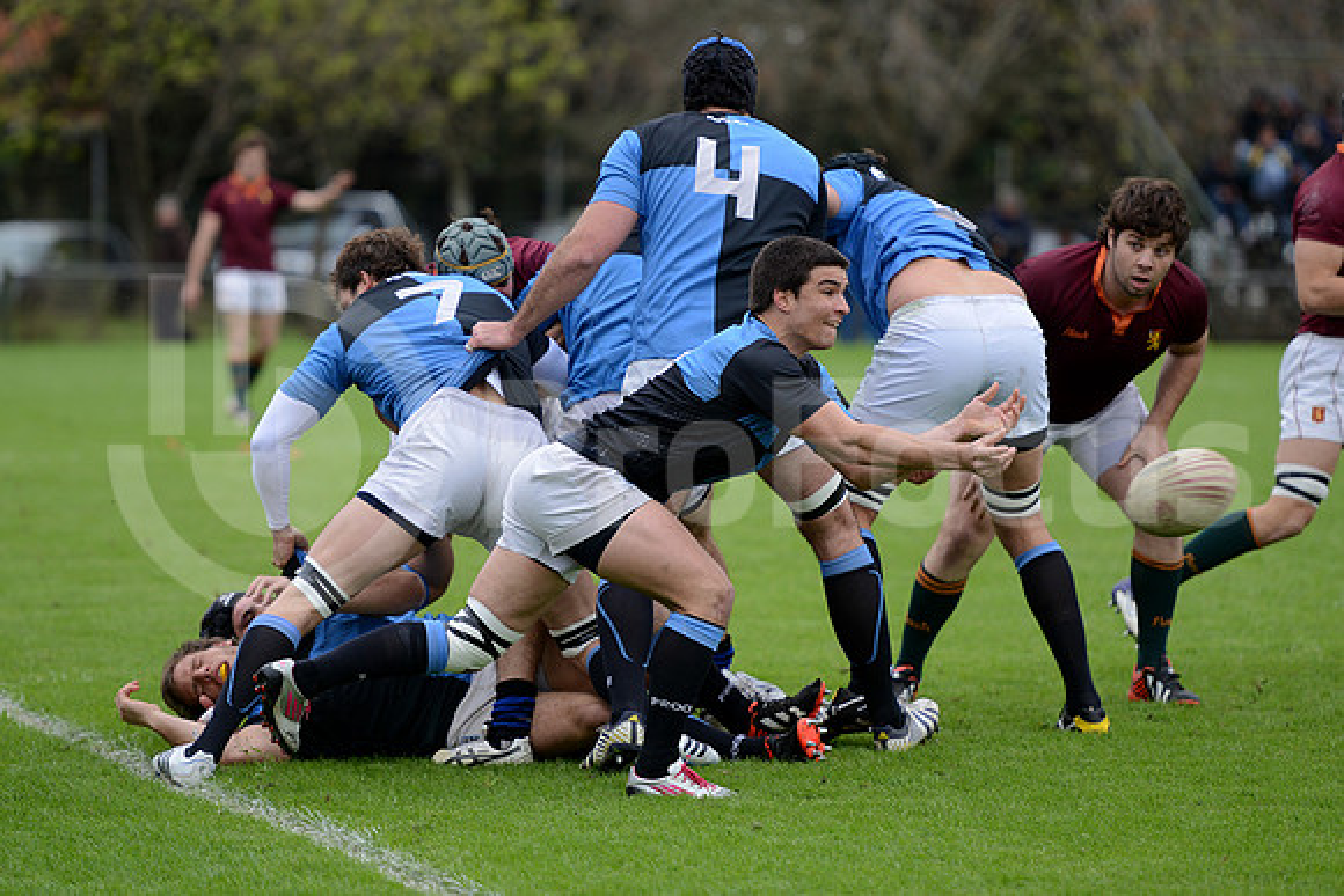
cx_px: 672
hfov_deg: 11.4
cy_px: 448
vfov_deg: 7.6
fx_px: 6721
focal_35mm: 180
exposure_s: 1/1000
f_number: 2.8
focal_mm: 180
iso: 320
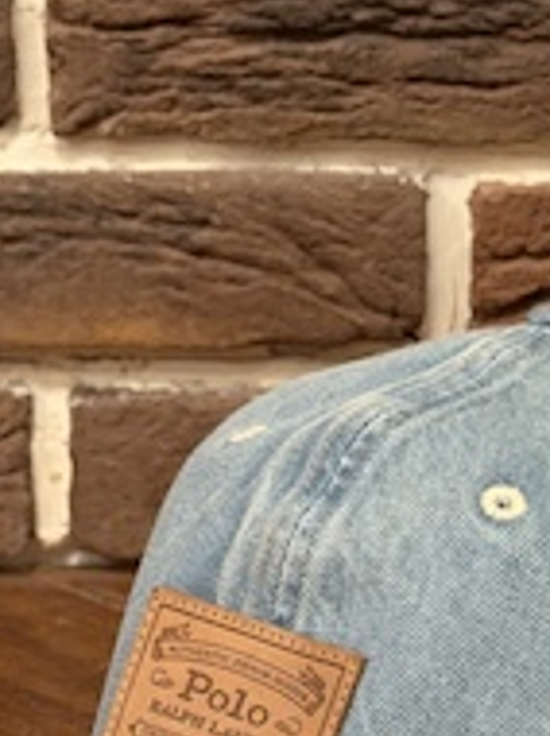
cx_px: 372
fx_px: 2866
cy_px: 730
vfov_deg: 14.4
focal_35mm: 135
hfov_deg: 10.9
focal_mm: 6.76
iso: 500
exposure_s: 1/30
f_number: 1.78
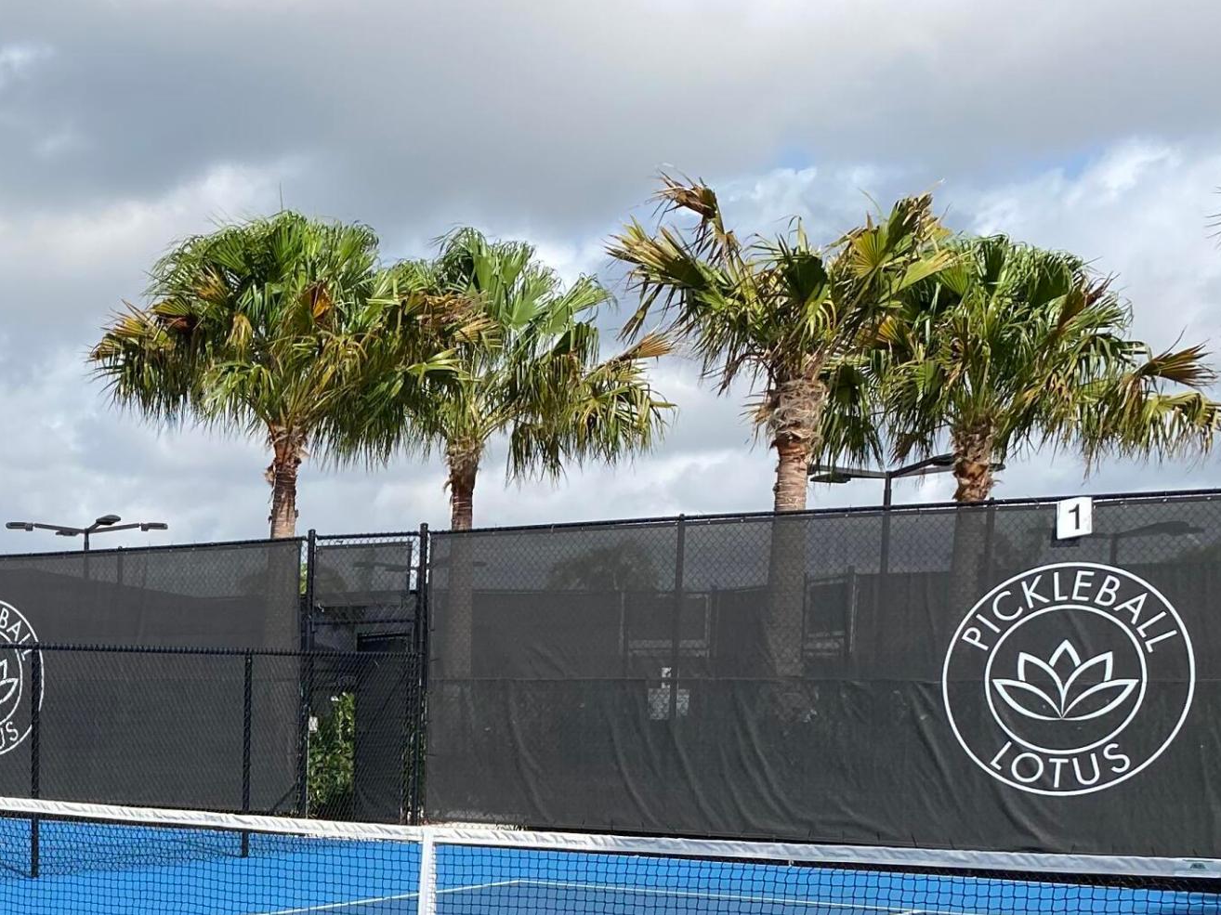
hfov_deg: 31.5
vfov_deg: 24.2
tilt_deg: -7.3
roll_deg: -0.4
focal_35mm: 57
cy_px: 971
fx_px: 2010
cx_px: 27
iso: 32
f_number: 1.8
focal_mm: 4.25
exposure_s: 1/2890
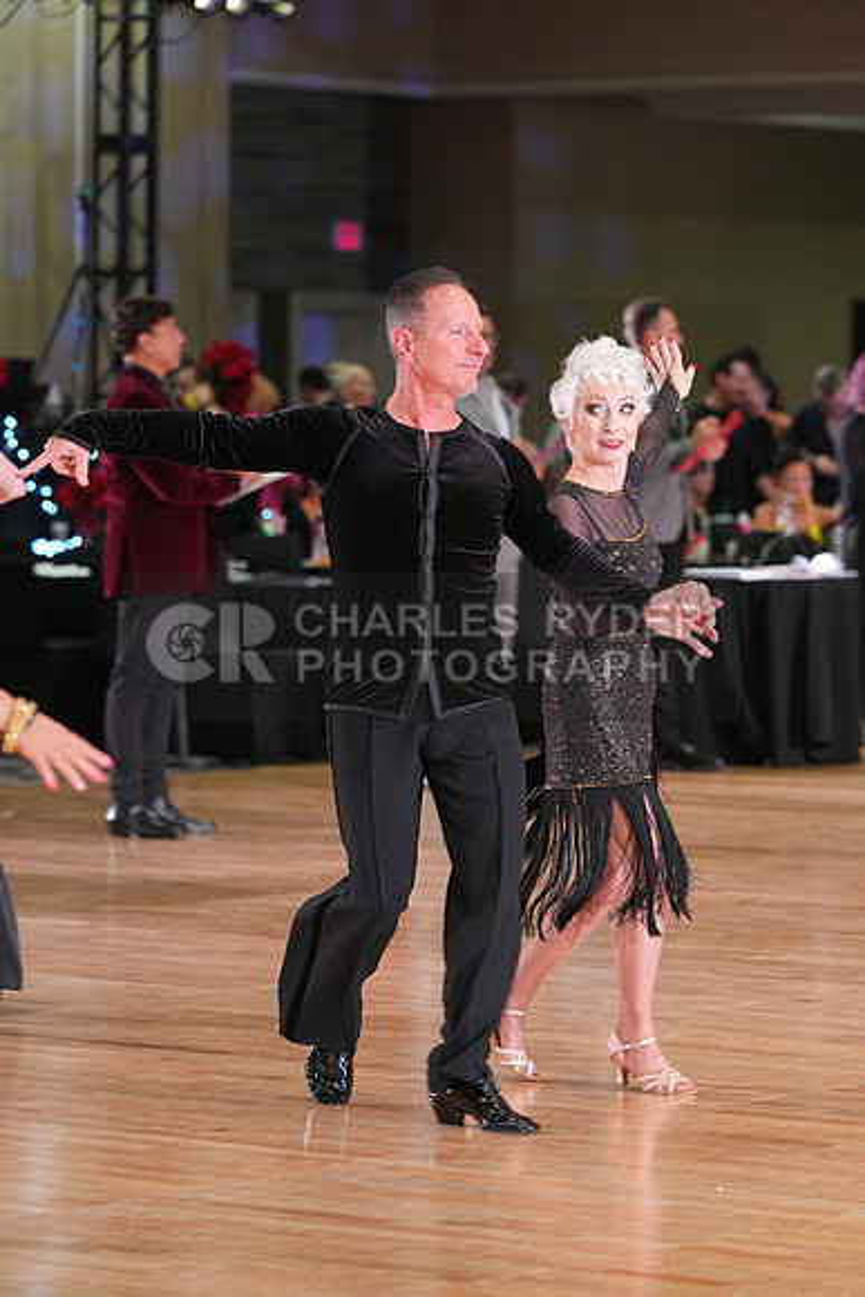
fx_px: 5727
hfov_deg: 8.6
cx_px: 432
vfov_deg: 12.9
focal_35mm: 159
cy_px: 648
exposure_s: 1/200
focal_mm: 159
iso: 2500
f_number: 4.5
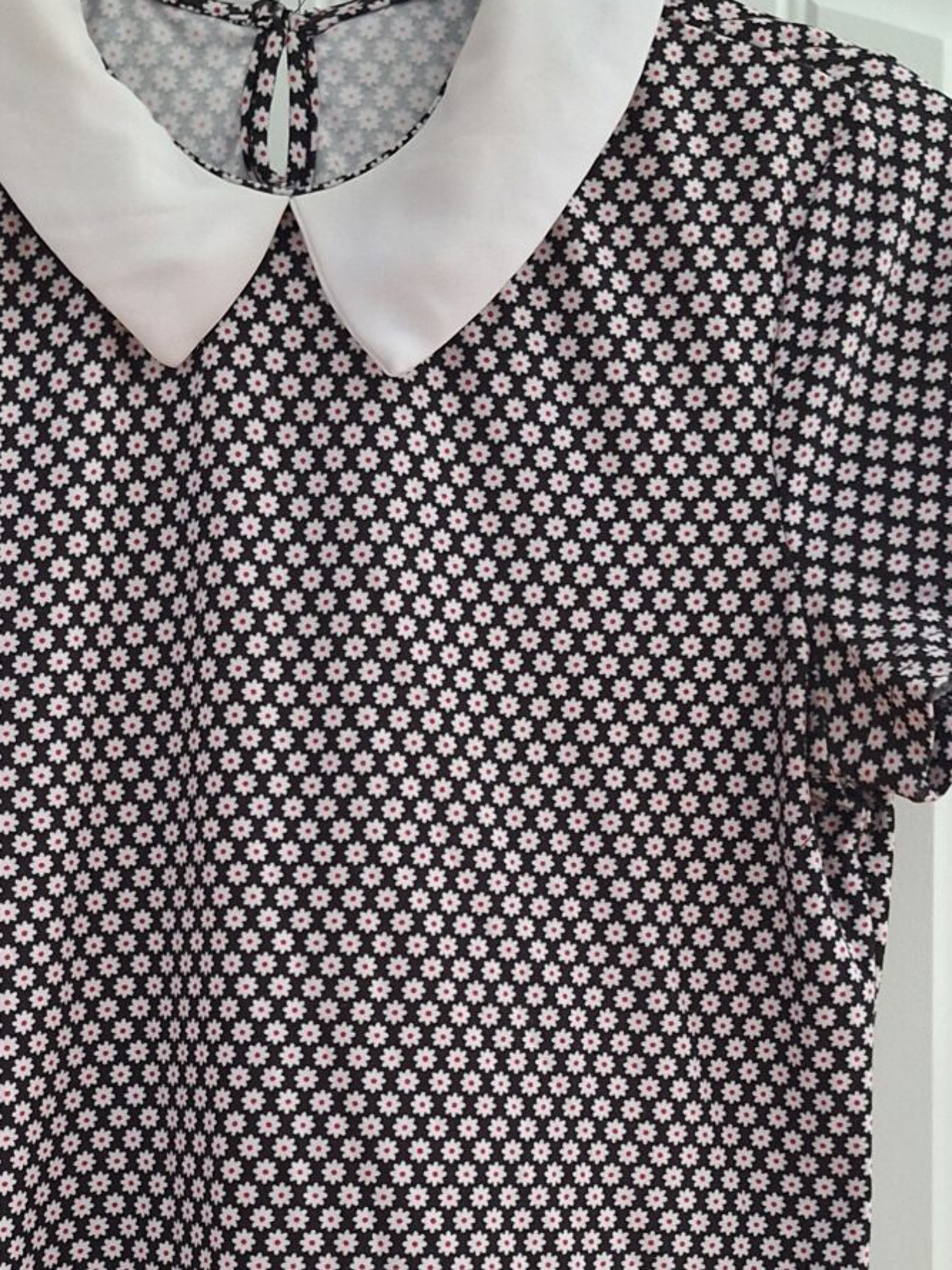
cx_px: 294
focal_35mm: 53
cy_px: 951
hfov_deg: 27.3
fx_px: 1943
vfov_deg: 35.4
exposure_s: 1/40
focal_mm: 5.54
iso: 200
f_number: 1.8
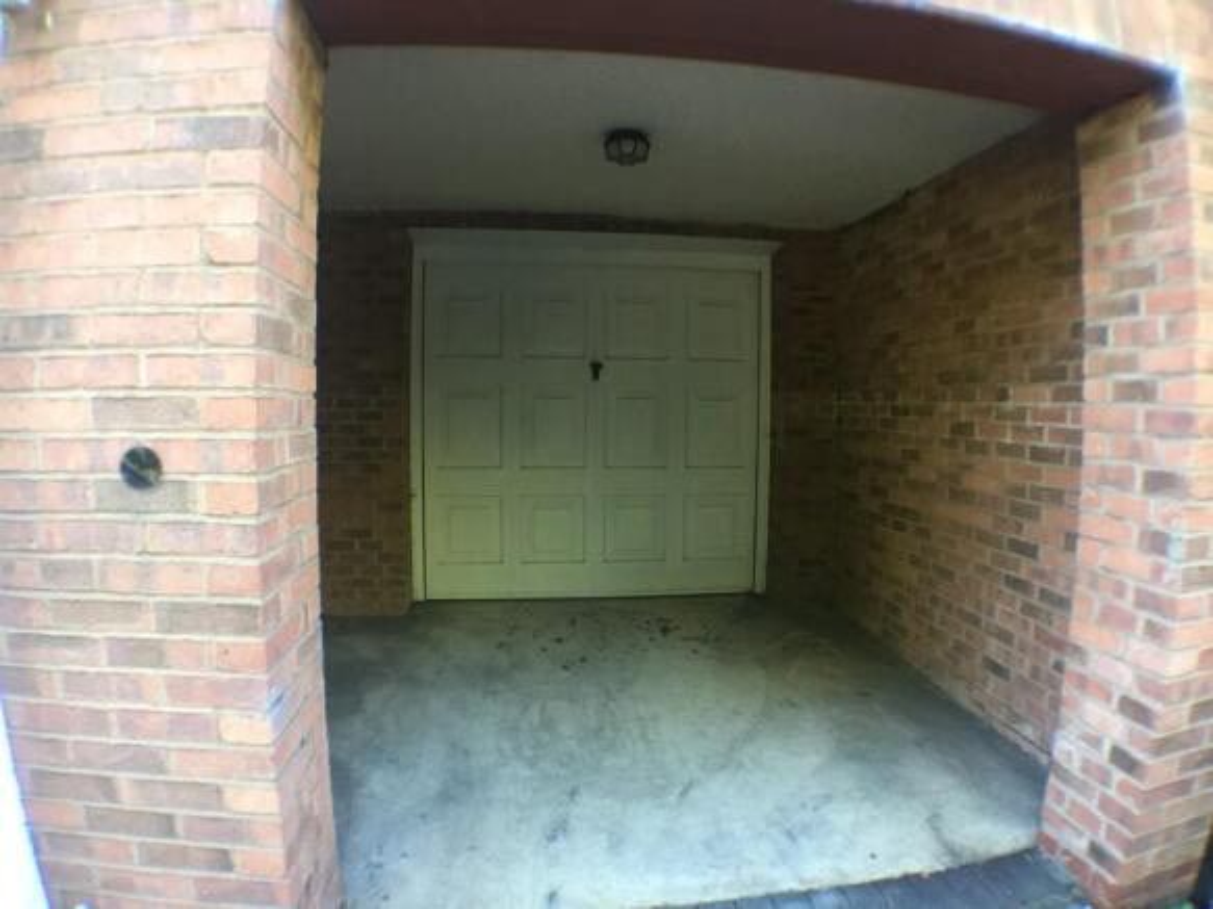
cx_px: 606
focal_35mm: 29
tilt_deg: -3.9
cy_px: 454
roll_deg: -0.6
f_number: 2.2
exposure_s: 1/33
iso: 80
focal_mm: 4.15
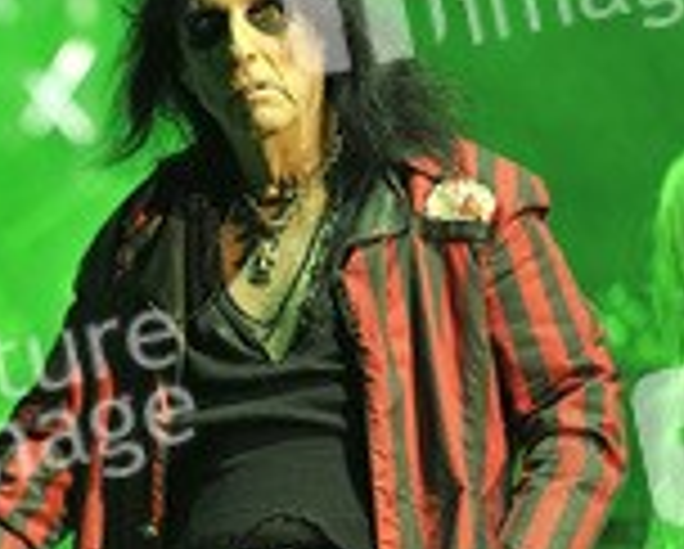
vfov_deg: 3.1
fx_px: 9973
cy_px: 644
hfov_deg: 3.9
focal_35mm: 492
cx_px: 94
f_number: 2.8
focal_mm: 200
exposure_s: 1/160
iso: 1000
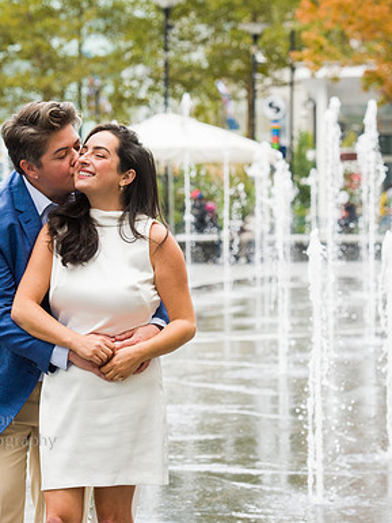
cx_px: 167
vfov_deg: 13.6
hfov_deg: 10.2
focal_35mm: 145
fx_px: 2188
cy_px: 262
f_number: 5
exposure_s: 1/500
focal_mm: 100
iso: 800
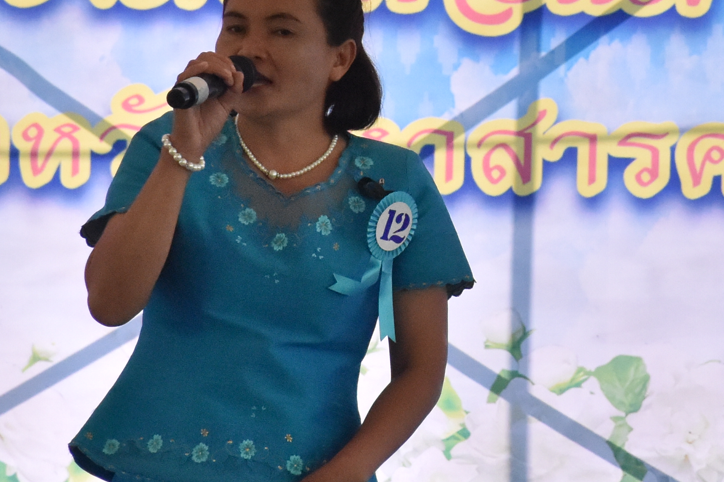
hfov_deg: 3.0
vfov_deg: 2.0
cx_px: 524
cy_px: 54
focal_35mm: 696
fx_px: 13997
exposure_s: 1/4000
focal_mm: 140
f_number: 8
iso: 2000
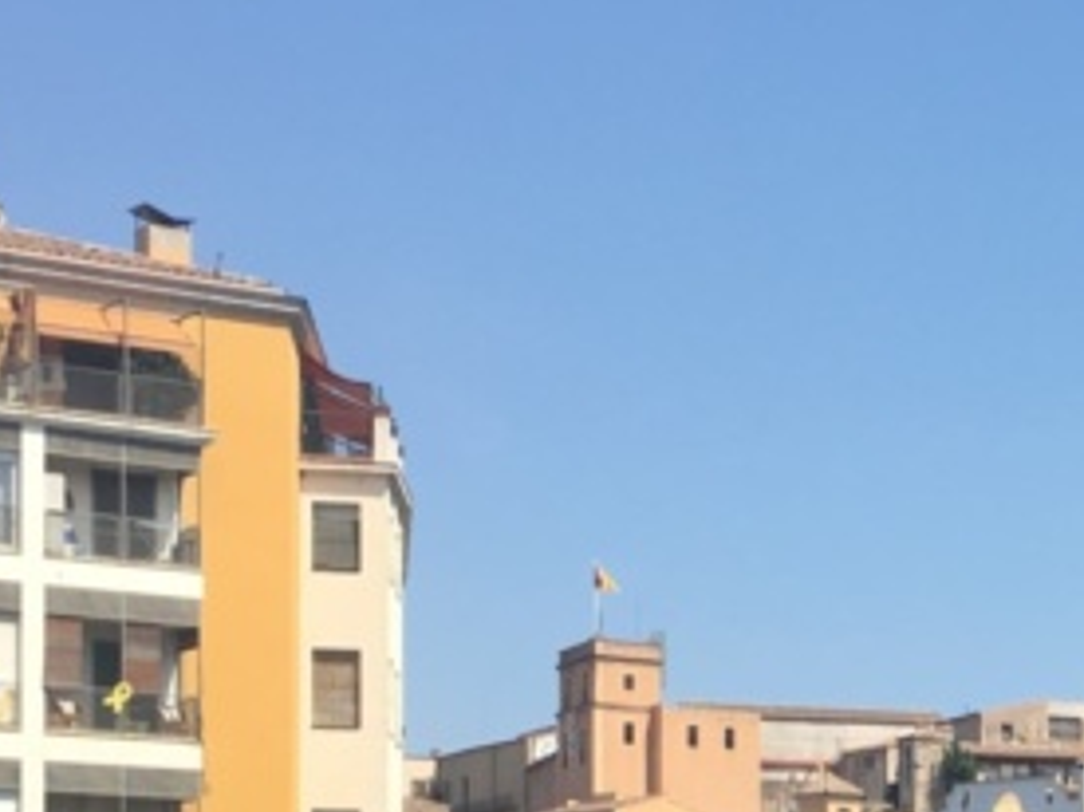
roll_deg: +0.4
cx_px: 1273
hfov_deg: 17.4
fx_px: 3381
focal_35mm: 108
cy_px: 1037
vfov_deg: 13.2
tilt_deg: -0.1
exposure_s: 1/1166
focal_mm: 4.15
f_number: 2.2
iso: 25
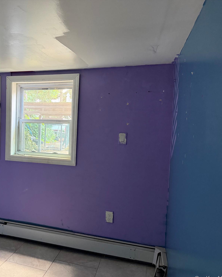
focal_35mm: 32
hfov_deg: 43.5
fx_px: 263
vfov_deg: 55.7
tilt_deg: -4.1
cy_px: 141
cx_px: 43
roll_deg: -0.6
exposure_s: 1/60
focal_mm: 6.76
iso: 500
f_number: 1.78
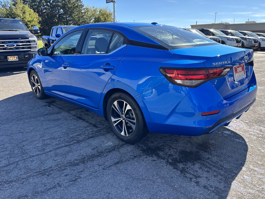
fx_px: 199
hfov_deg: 67.3
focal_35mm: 26
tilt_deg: -16.3
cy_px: 100
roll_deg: -0.1
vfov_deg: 53.1
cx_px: 132
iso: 50
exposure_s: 1/693
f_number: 1.6
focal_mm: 5.96
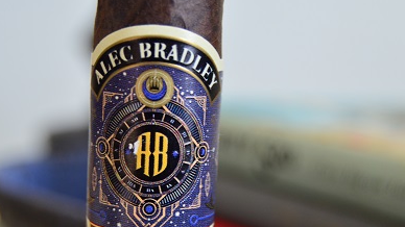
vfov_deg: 13.0
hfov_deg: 22.9
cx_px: 154
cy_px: 143
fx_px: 998
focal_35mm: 93
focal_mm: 40
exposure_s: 1/30
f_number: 5
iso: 400
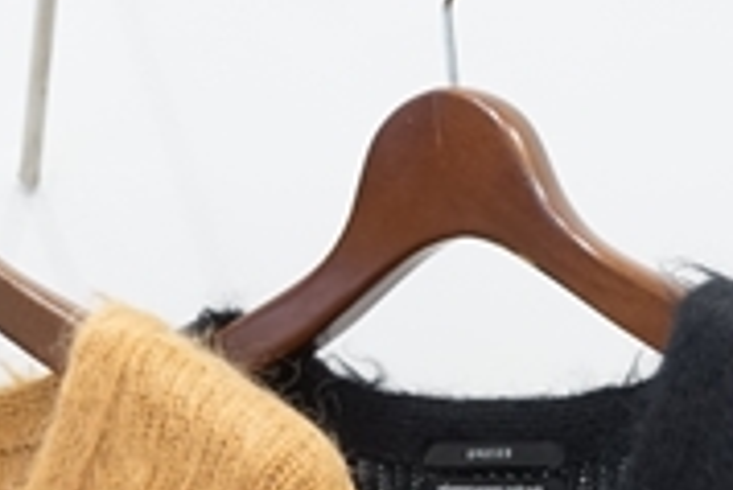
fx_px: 5033
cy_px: 768
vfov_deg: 5.5
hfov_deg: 8.2
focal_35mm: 247
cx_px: -136
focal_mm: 55
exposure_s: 1/60
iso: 1250
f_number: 4
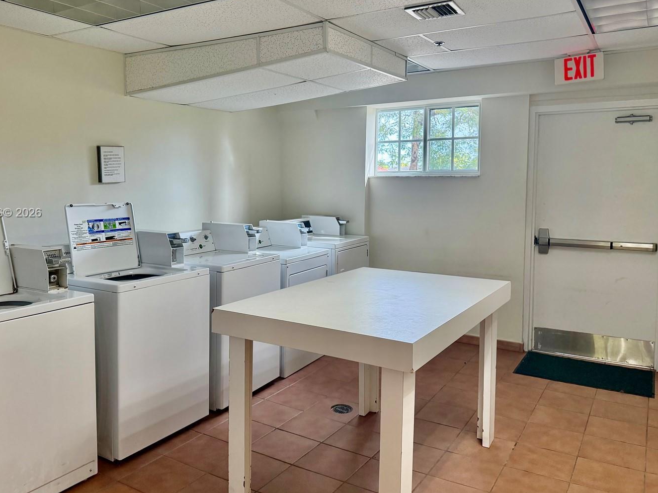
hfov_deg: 61.4
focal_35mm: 29
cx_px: 284
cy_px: 213
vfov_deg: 48.1
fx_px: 551
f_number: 1.78
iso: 200
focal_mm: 6.76
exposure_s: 1/134
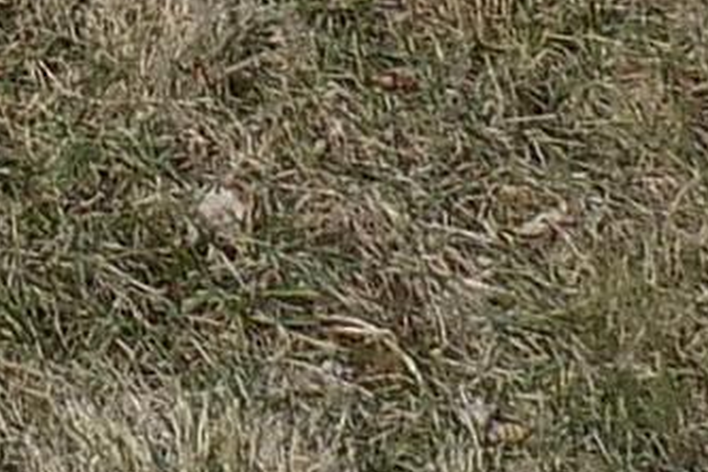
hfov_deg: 12.4
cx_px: -693
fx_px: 2891
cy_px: -942
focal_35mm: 147
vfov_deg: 8.0
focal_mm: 4
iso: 80
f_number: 3.1
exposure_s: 1/1500
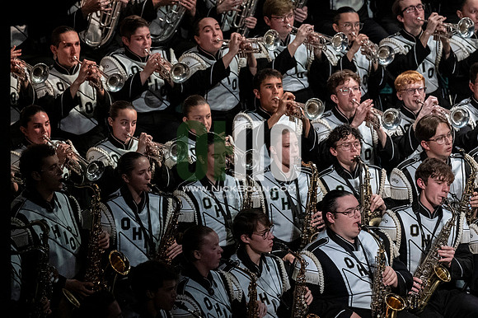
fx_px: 3981
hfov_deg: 6.9
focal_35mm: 300
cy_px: 159
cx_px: 239
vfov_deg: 4.6
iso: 3200
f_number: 4
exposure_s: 1/500
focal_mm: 200
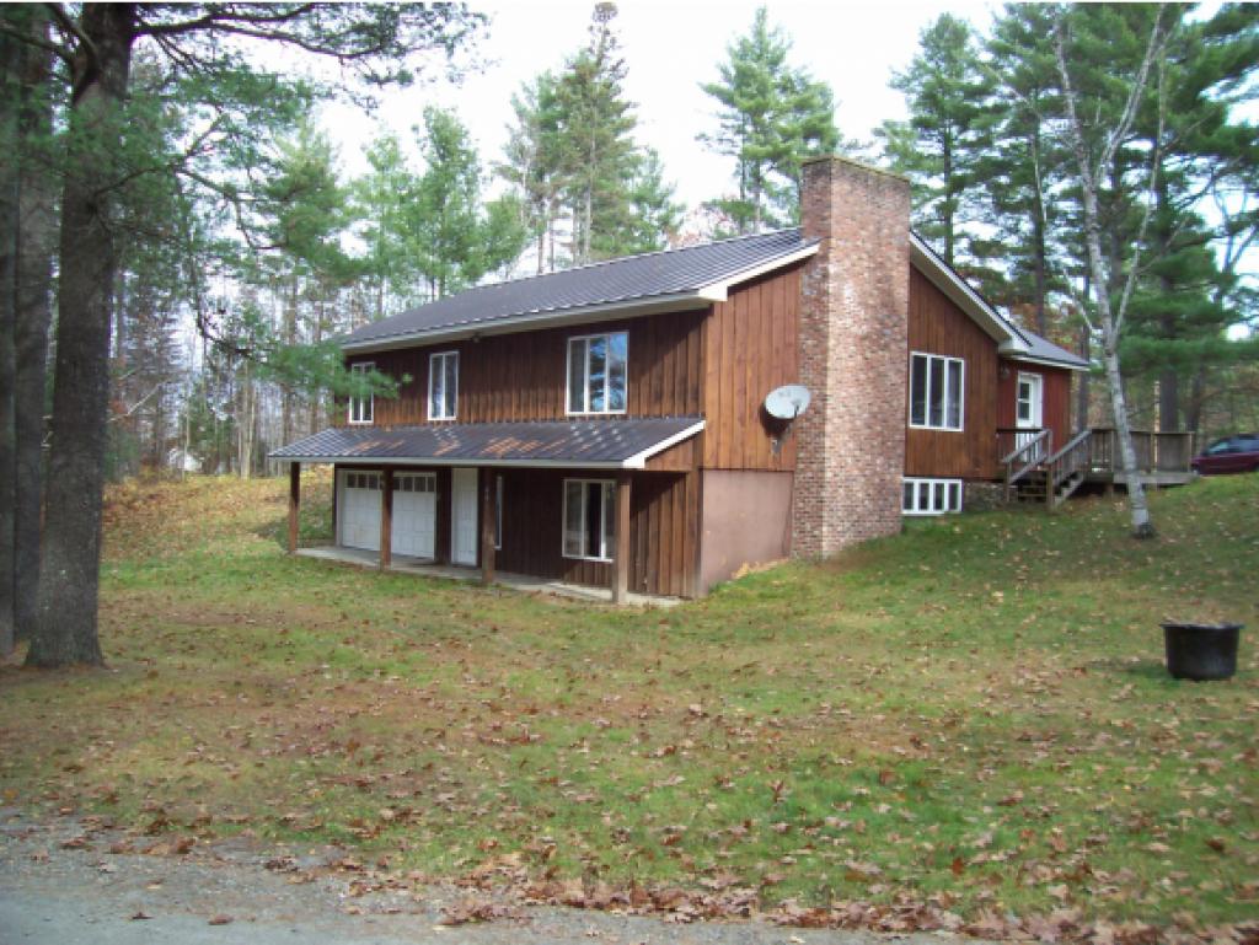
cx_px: 630
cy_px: 472
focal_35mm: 34
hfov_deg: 53.9
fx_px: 1237
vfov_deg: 41.8
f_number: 2.7
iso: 80
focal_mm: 5.6
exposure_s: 1/257
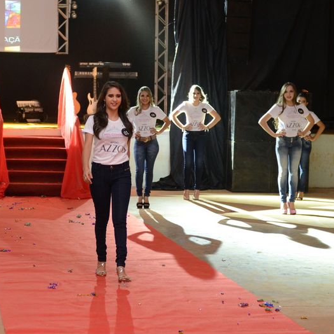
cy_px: 167
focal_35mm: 97
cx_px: 95
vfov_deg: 17.9
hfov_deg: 17.8
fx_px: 1059
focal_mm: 50
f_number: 2.8
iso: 3200
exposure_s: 1/80
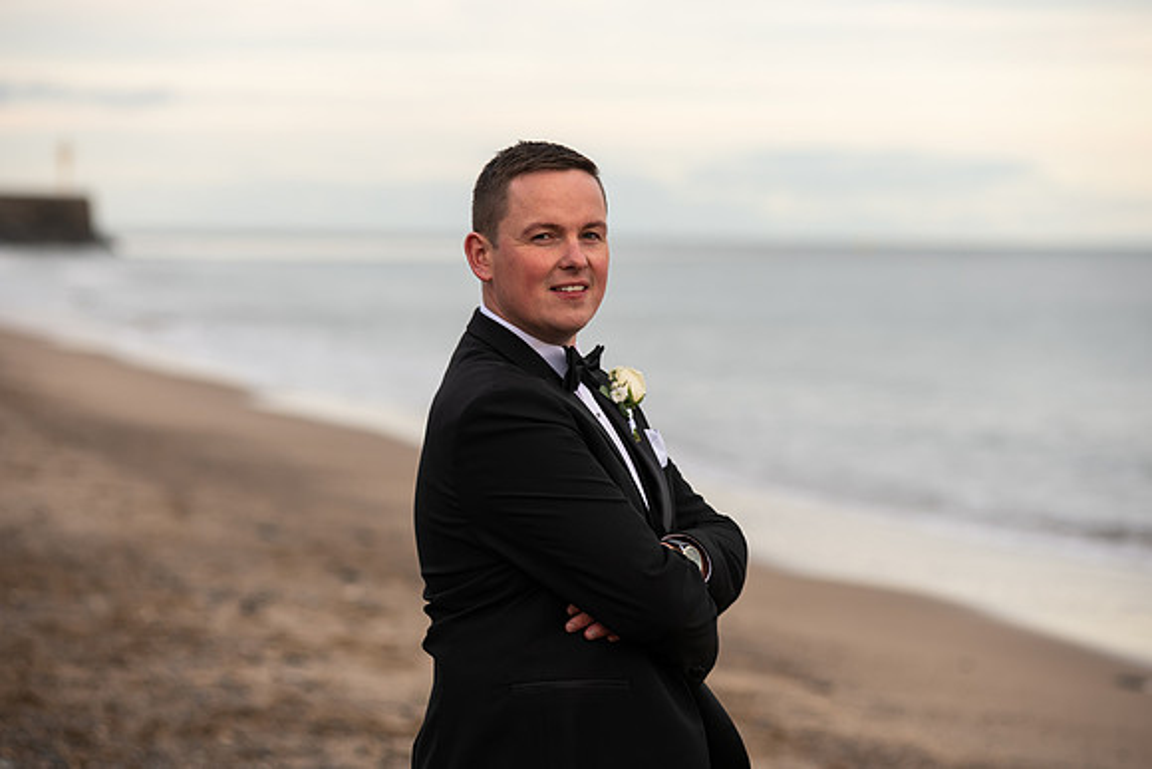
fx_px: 4001
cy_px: 384
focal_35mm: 125
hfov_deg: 16.4
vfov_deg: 11.0
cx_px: 576
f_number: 3.5
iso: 100
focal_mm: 125
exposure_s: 1/200
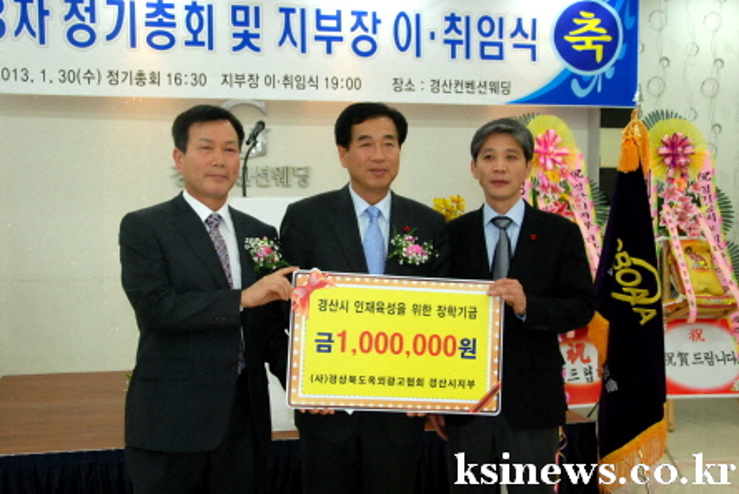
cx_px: 363
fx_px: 936
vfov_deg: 29.6
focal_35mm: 46
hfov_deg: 43.1
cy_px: 248
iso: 1000
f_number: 5
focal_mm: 27
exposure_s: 1/60
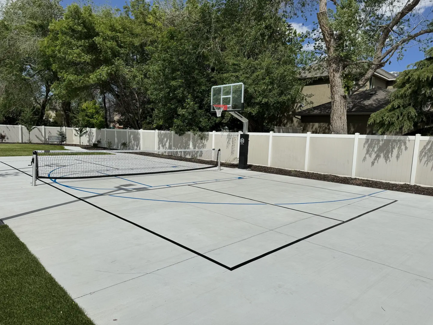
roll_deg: -2.3
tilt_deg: -5.8
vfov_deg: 56.8
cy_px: 162
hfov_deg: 71.6
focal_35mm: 24
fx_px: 300
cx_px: 216
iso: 100
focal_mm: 6.76
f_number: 1.78
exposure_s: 1/20000
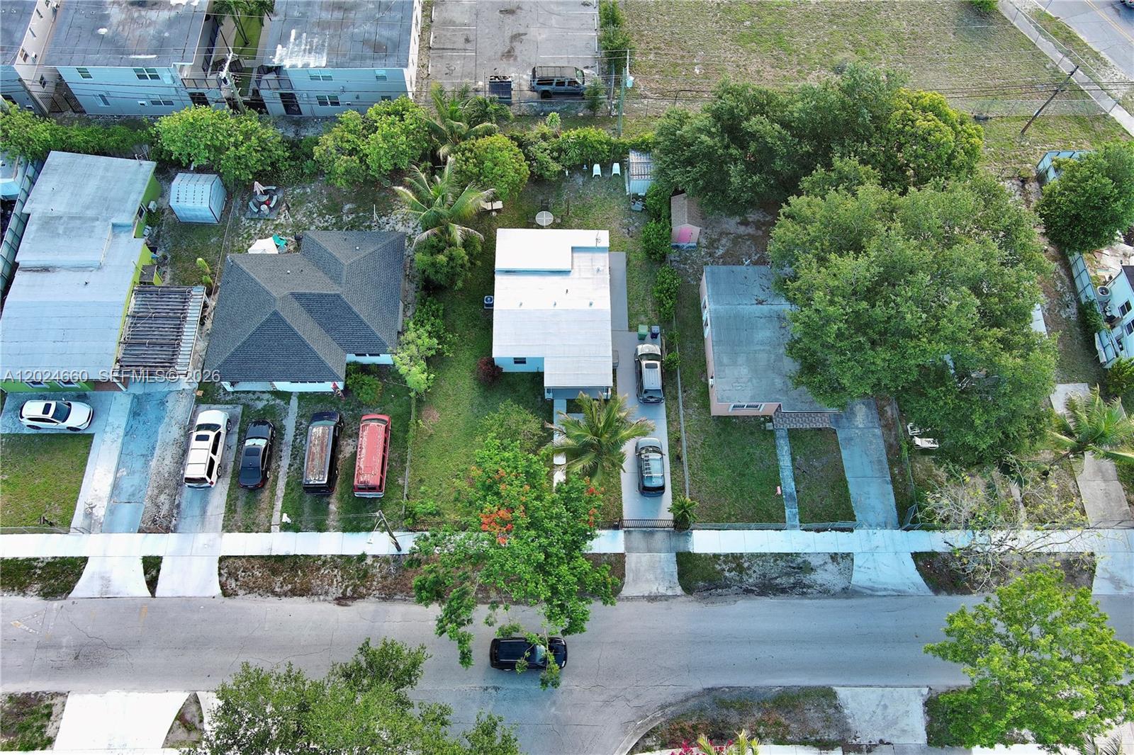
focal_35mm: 29
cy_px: 378
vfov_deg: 44.9
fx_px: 913
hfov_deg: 63.7
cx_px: 567
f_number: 2.8
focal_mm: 10.57
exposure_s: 1/98.2
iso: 100
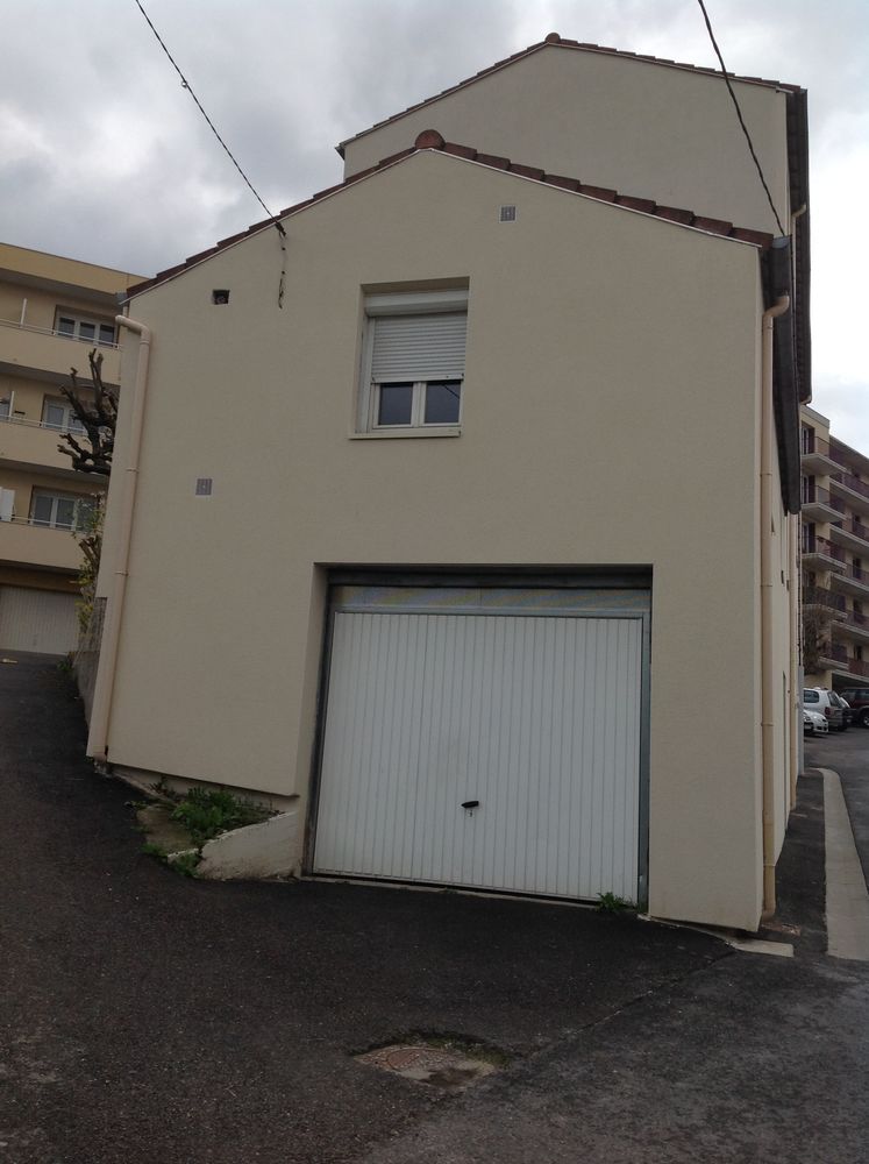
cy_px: 582
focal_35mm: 35
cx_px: 434
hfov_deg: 40.6
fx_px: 1175
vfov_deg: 52.7
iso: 50
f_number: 2.4
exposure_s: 1/1439
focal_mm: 4.28
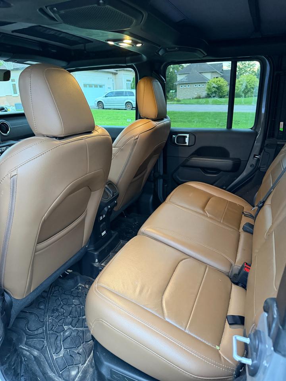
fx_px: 264
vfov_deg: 71.6
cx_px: 143
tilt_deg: -20.0
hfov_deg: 56.8
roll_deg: +1.1
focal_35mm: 24
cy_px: 190
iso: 800
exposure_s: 1/47
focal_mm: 6.76
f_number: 1.78
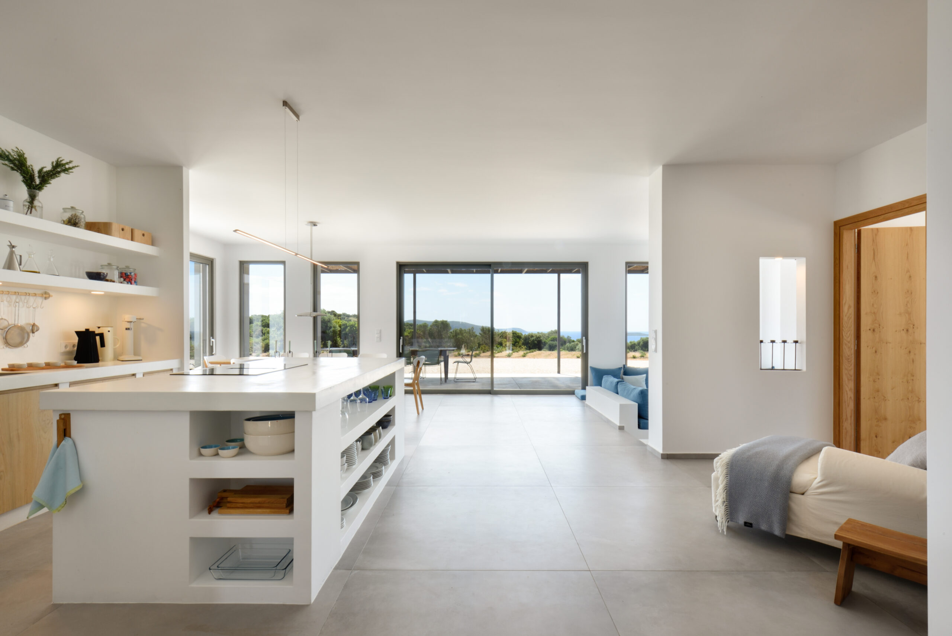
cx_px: 476
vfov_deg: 70.5
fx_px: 450
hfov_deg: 93.3
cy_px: 318
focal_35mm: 17
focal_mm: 17
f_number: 11
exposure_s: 1/1.3
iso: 200
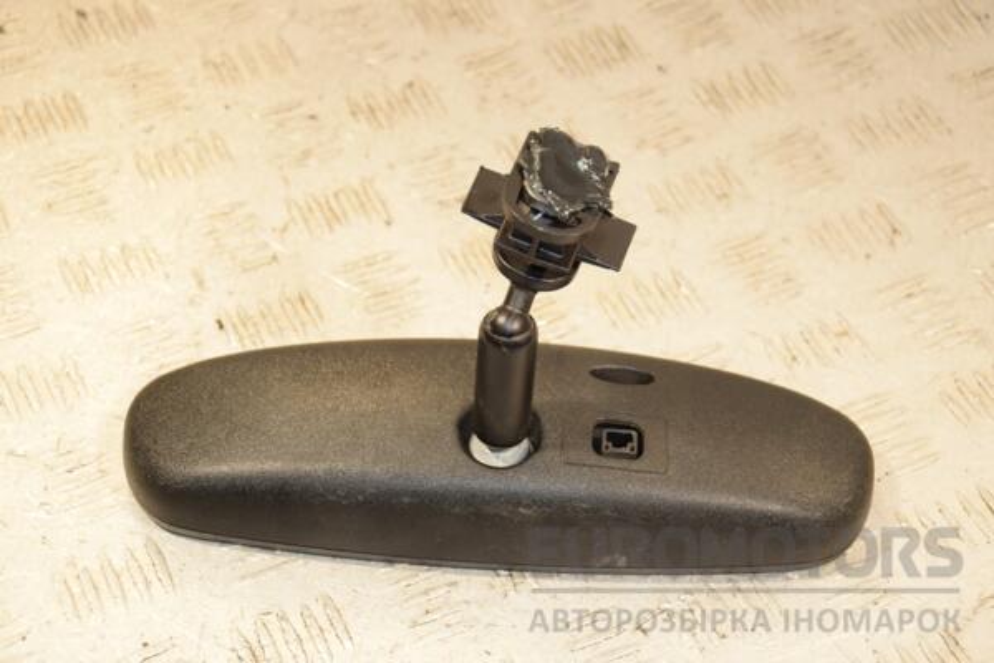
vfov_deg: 17.5
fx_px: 2153
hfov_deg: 26.0
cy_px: 332
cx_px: 497
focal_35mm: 78
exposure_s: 1/200
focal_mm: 52
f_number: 5
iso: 800
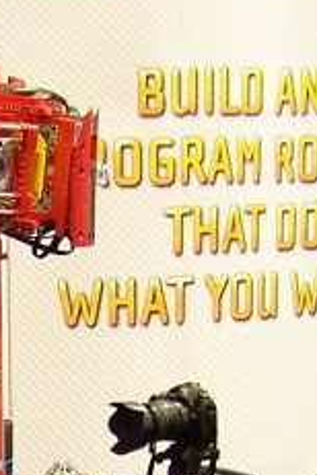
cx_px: -97
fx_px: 2311
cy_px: 602
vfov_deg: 11.5
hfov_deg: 7.8
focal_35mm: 175
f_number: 2.8
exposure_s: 1/2
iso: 80
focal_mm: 6.3
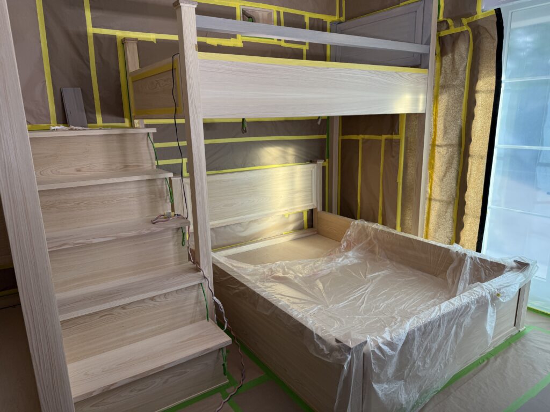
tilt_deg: -13.4
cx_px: 275
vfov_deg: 56.8
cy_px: 206
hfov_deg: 71.6
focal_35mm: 24
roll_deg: +1.2
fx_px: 381
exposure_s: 1/125
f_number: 1.78
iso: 80
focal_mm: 6.76
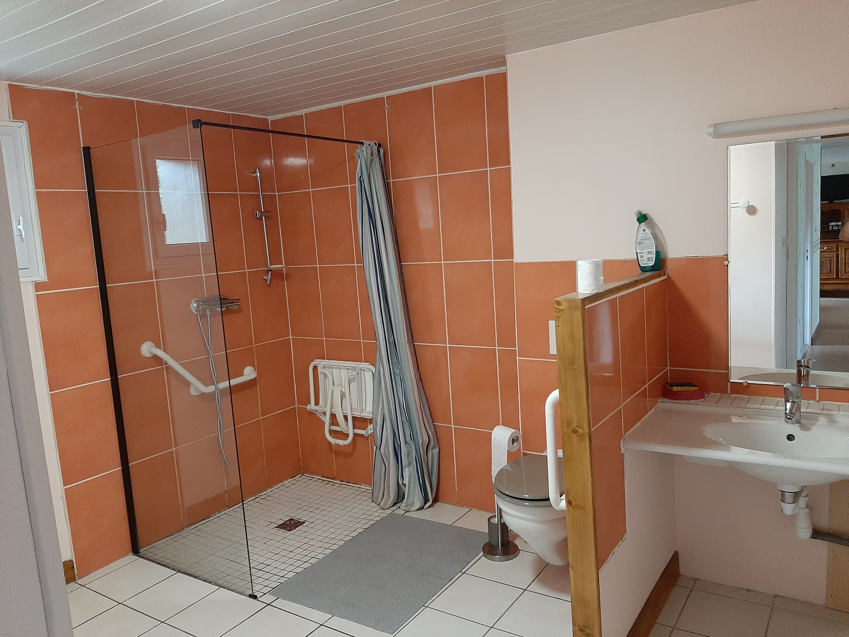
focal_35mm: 26
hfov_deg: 67.3
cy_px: 318
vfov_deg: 53.1
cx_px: 424
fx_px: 638
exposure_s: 1/50
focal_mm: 3.93
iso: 250
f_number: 1.7
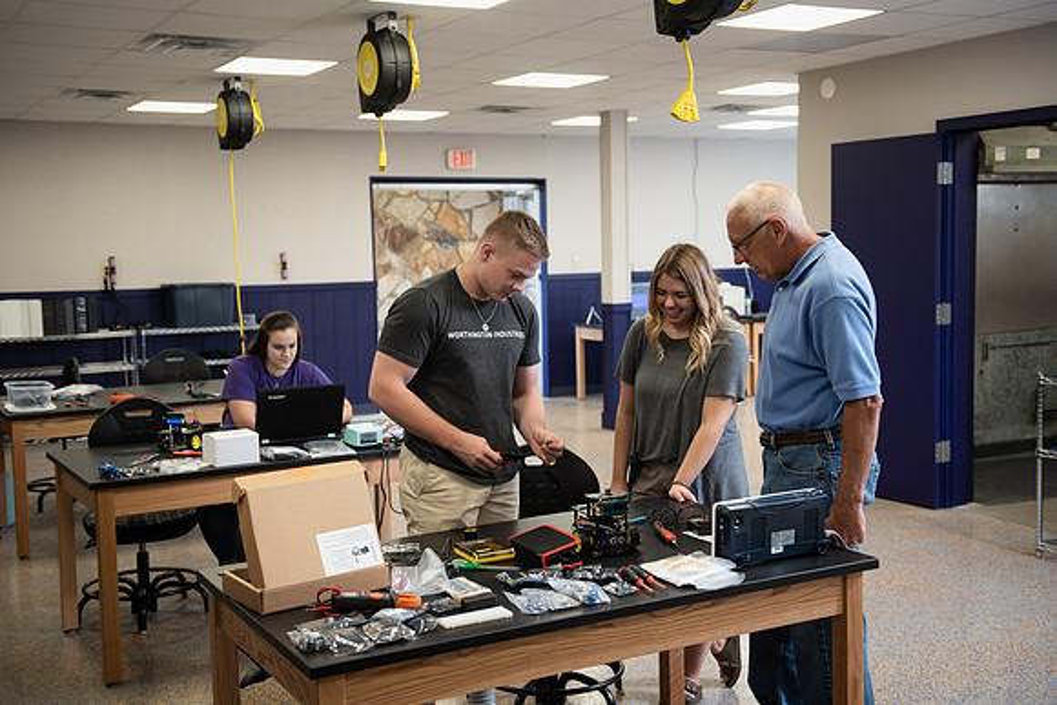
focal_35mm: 44
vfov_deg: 30.5
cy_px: 352
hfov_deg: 44.5
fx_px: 1292
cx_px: 528
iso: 800
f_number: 3.5
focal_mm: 44
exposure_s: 1/200
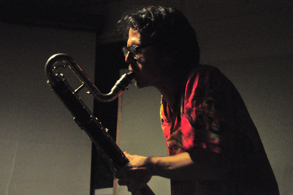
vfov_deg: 17.4
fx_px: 634
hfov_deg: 26.0
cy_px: 98
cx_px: 146
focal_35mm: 78
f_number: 5.6
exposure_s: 1/60
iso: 6400
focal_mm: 52
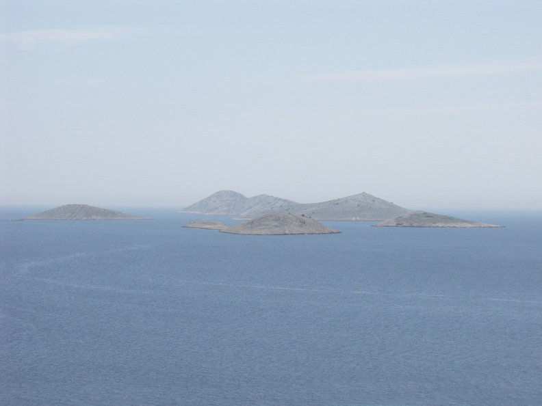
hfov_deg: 18.5
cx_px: 271
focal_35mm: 106
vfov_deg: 14.0
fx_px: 1660
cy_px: 203
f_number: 5.6
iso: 50
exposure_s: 1/400
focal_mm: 27.3
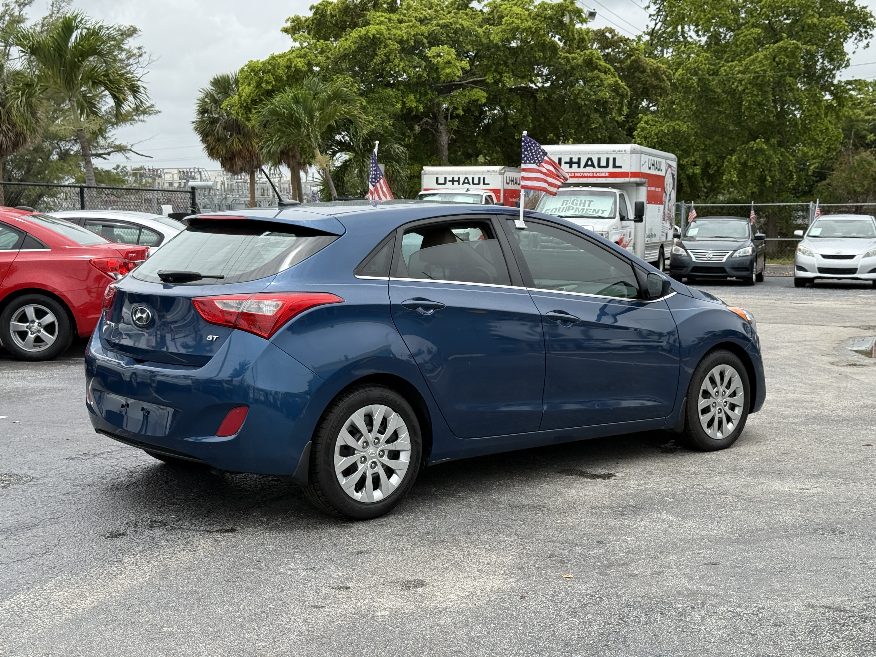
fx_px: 1215
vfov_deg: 30.3
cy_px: 328
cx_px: 438
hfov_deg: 39.7
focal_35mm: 48
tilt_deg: -4.0
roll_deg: +0.3
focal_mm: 6.76
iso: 100
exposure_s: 1/3704
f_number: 1.78
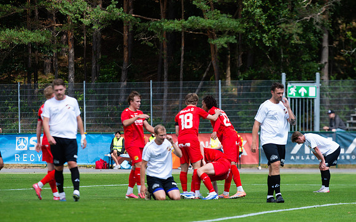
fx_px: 2381
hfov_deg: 8.5
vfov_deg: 5.3
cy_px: 142
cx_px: 214
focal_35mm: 245
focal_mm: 200
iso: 400
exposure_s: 1/2000
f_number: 3.2
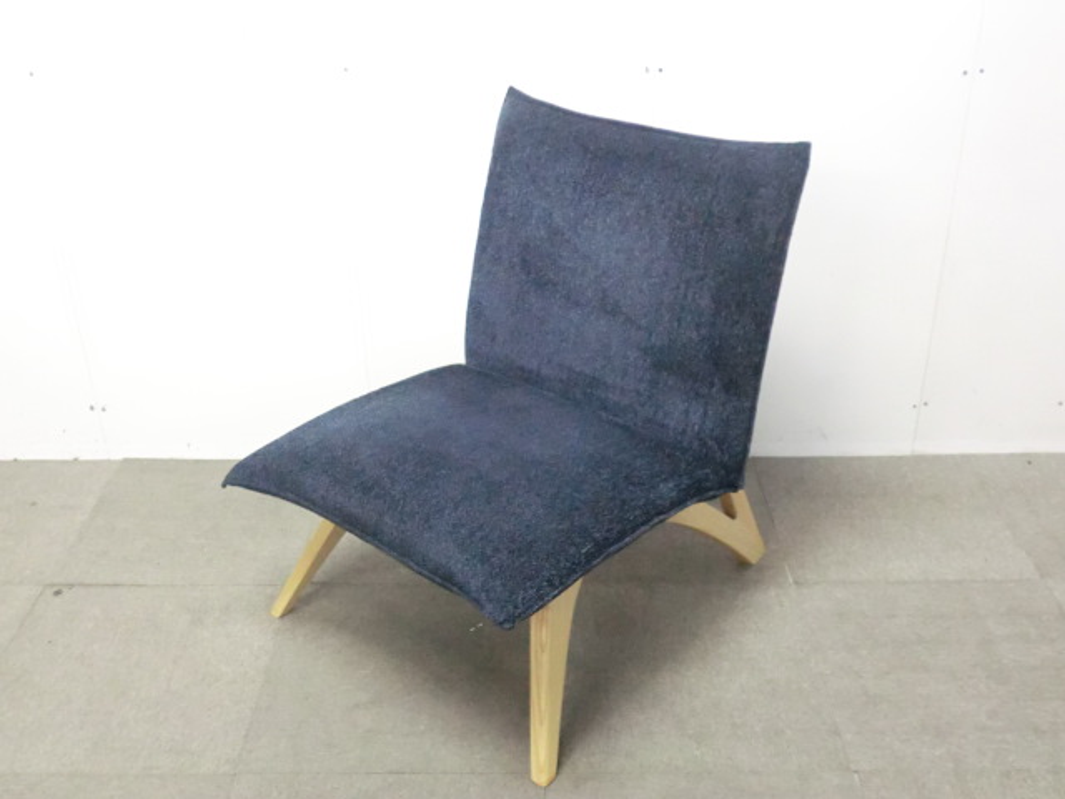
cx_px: 532
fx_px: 1169
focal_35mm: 38
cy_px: 400
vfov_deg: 37.7
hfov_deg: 49.0
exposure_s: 1/20
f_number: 3.9
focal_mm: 6.9
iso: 800
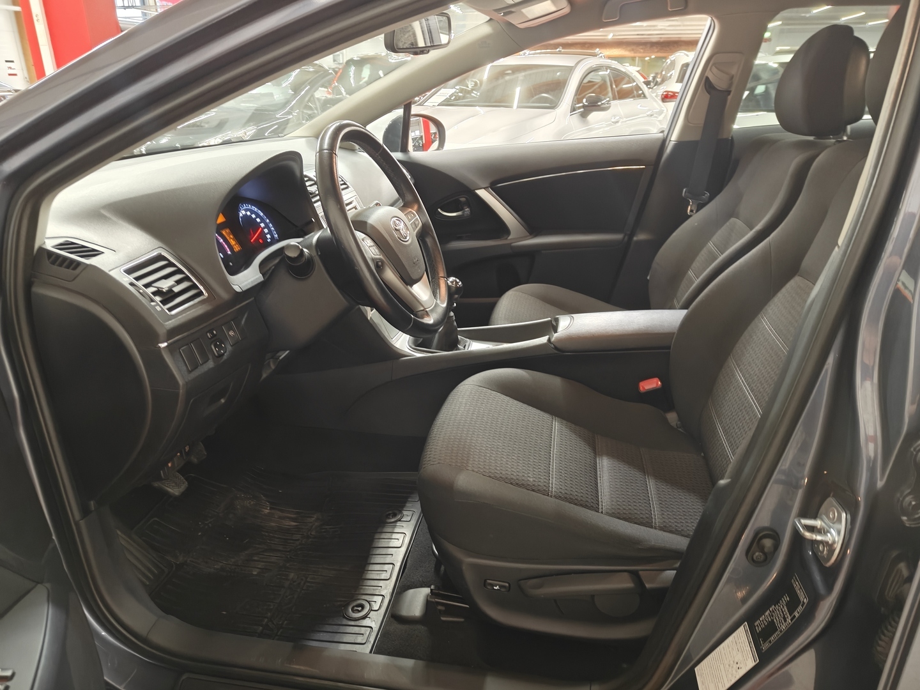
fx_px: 638
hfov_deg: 71.6
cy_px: 345
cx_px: 460
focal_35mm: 24
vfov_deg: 56.8
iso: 200
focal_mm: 5.59
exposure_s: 1/31
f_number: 1.8
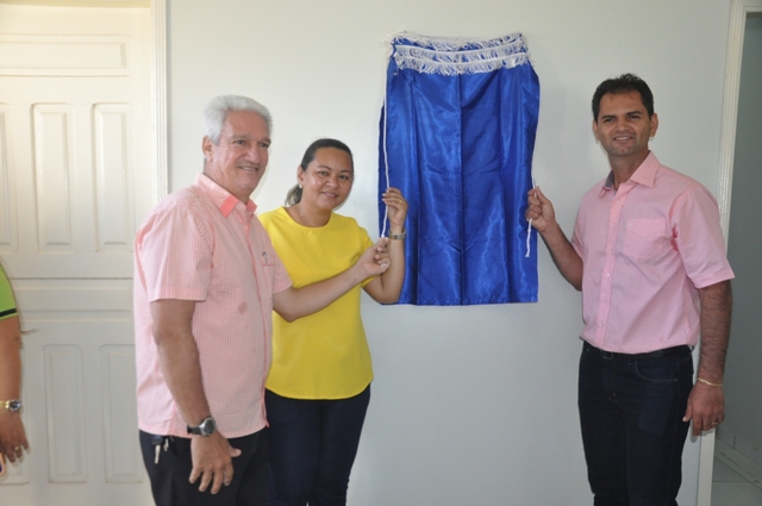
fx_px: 698
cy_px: 253
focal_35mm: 33
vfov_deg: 39.9
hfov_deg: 57.3
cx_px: 381
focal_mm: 22
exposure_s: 1/160
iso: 1000
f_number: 4.5
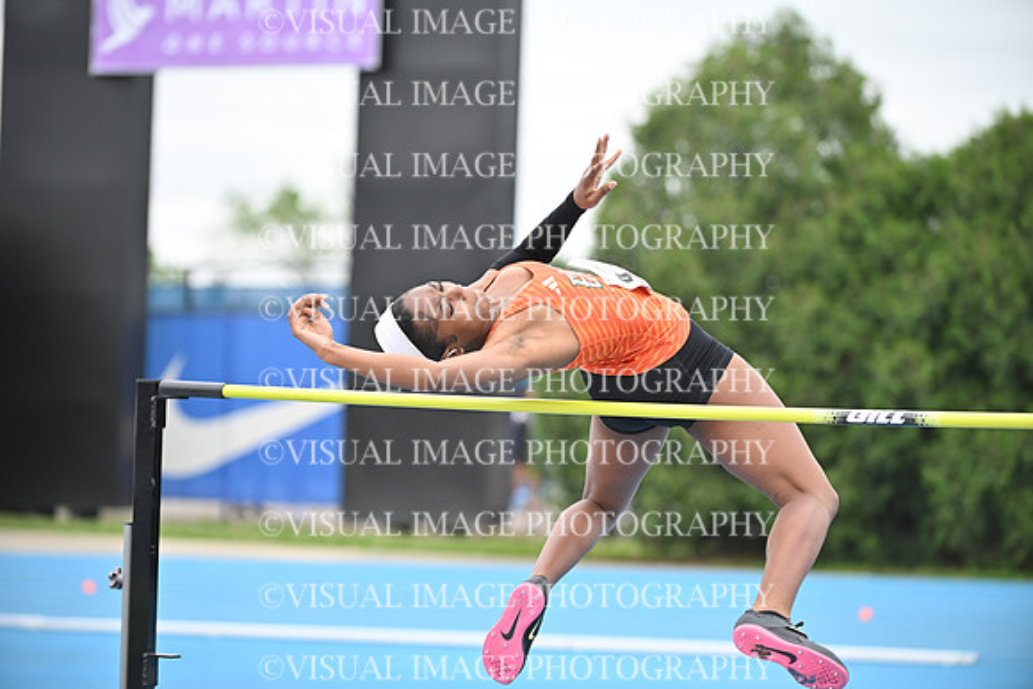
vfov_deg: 9.8
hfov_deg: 14.7
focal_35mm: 140
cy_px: 344
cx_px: 516
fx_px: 4018
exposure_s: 1/1250
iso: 250
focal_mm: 140
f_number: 3.2
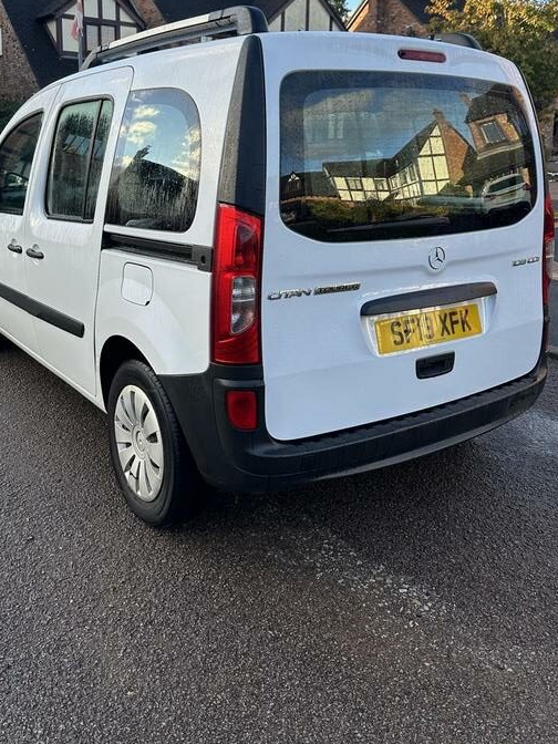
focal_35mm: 32
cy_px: 261
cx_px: 242
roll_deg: -0.1
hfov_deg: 44.1
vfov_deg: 55.9
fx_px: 688
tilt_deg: -9.2
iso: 80
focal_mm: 6.86
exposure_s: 1/745
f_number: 1.78
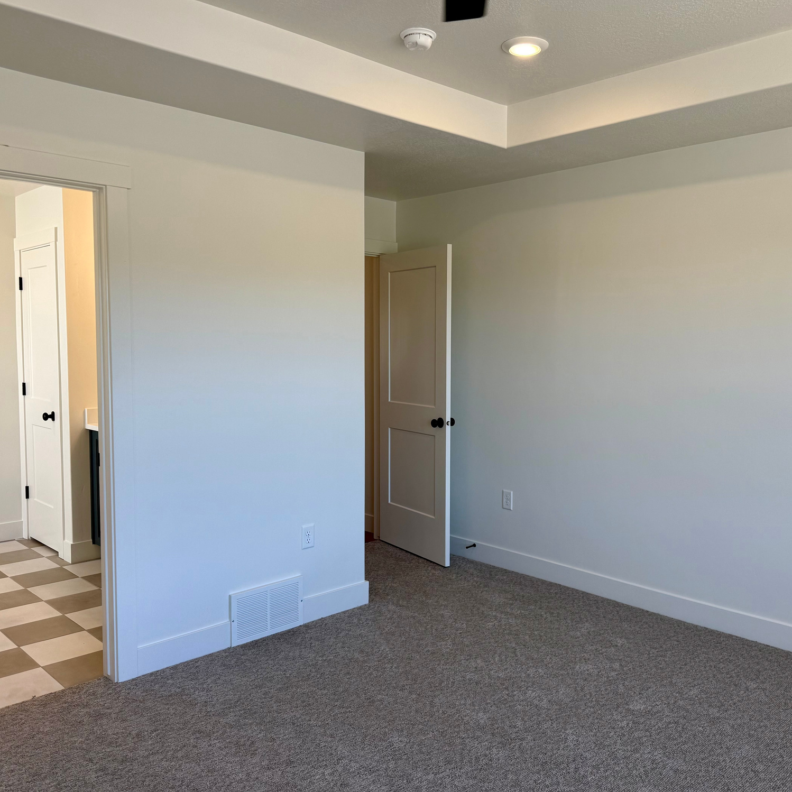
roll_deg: -0.5
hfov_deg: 55.5
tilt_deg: -3.7
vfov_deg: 55.6
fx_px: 751
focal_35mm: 29
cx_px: 444
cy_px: 393
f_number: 1.78
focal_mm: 6.76
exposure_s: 1/288
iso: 64
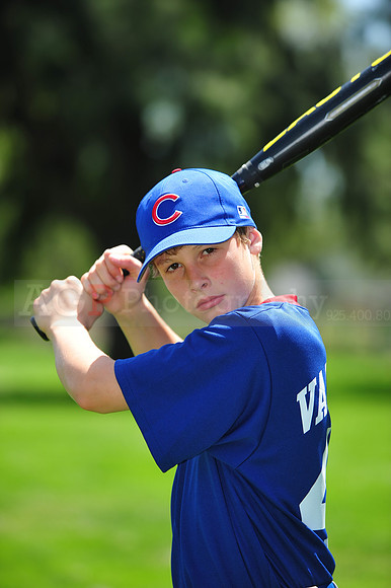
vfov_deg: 10.3
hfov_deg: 6.9
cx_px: 196
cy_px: 294
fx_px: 3262
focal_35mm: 200
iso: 200
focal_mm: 200
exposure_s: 1/800
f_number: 4.5
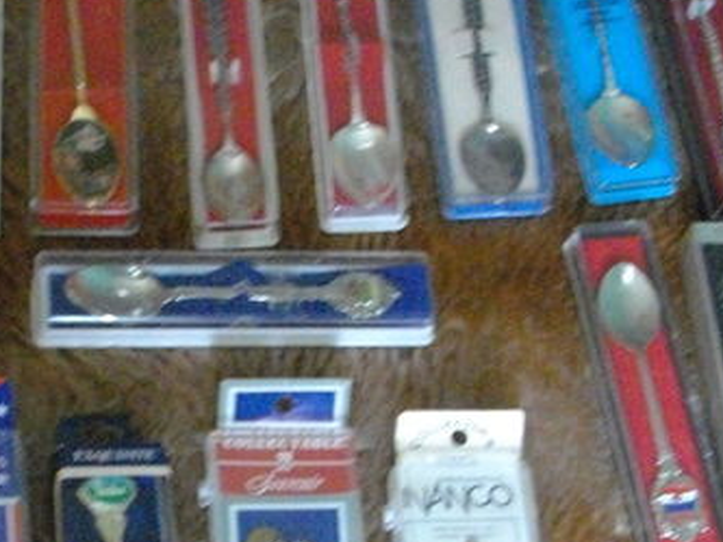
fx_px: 2006
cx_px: 169
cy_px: 486
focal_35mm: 96
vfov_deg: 15.2
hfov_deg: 20.3
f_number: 2.9
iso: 651
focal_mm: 5.7
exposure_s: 1/50
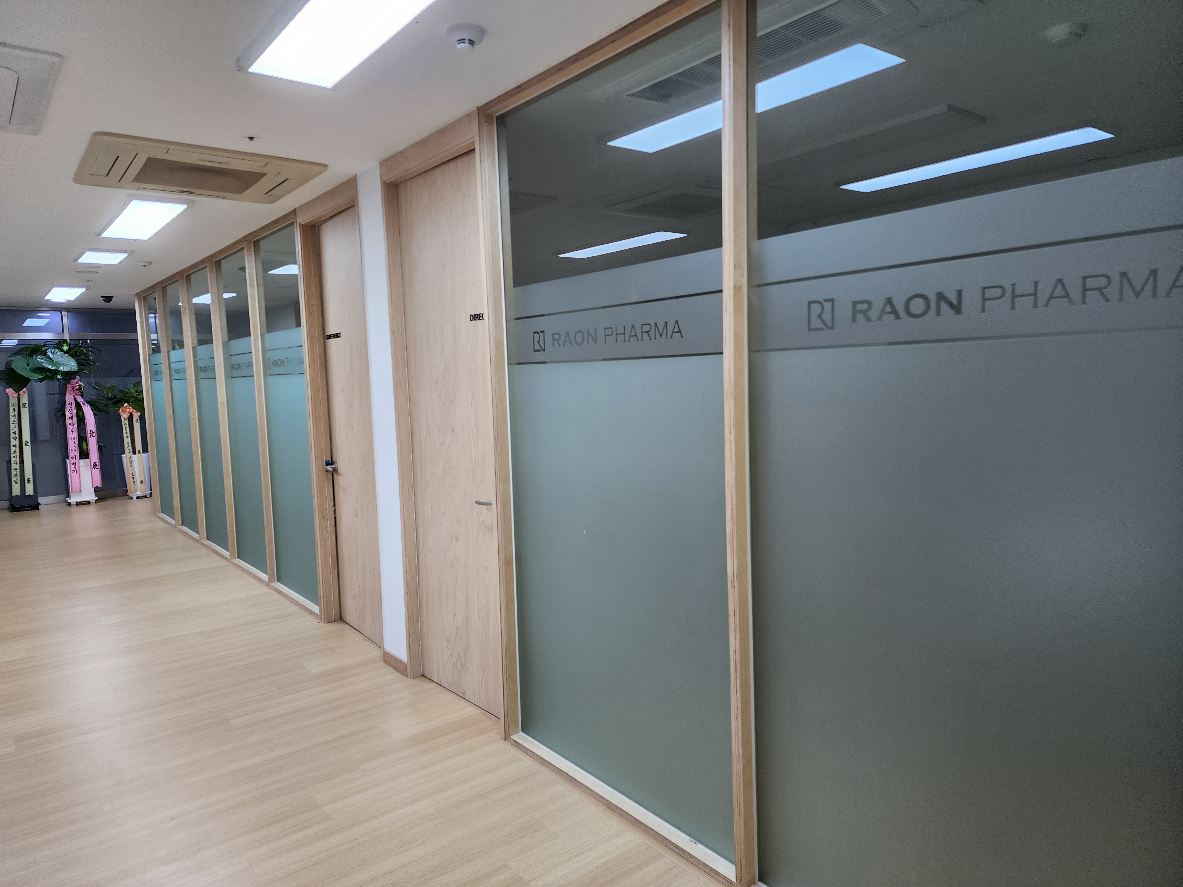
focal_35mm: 23
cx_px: 592
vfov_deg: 58.9
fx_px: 786
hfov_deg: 73.9
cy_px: 444
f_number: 1.8
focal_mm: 6.4
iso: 125
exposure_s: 1/120
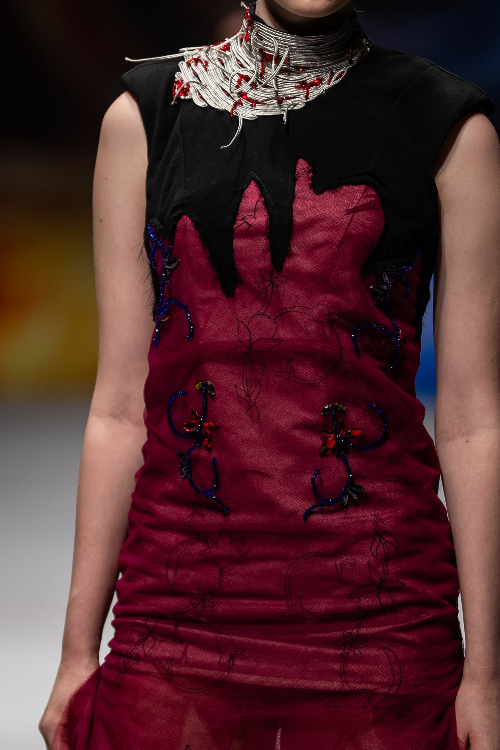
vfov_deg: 5.6
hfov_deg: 3.7
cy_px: 259
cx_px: 214
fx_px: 7687
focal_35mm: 369
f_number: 2.8
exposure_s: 1/400
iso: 200
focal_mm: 192.9
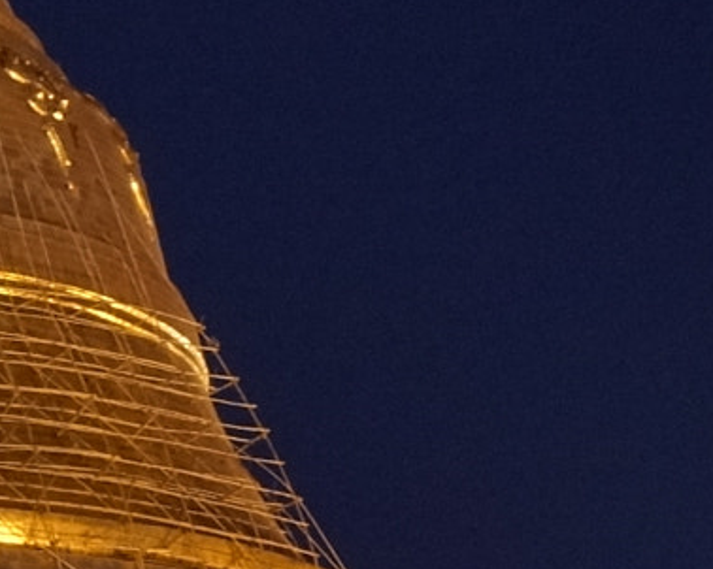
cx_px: -1032
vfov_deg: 6.7
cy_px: 357
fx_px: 4830
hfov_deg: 7.8
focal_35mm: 229
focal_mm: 30
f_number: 5
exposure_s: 1/60
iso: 4000
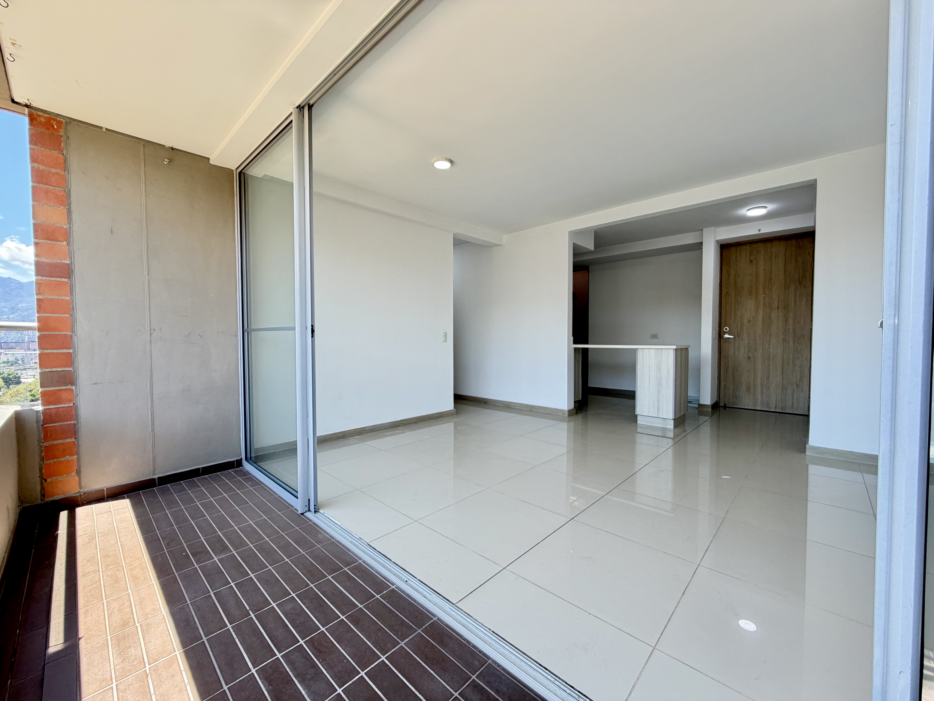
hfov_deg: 102.1
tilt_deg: -2.6
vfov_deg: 85.7
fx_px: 378
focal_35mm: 14
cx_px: 467
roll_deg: +0.7
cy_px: 350
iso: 80
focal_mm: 2.22
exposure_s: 1/121
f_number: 2.2
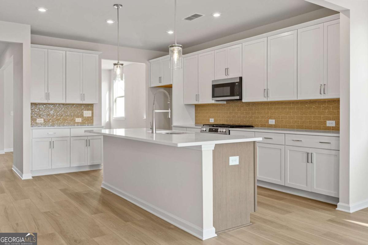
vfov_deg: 43.6
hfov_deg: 61.9
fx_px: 307
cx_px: 184
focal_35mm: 30
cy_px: 122
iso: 1250
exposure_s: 1/60
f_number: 6.3
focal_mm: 30
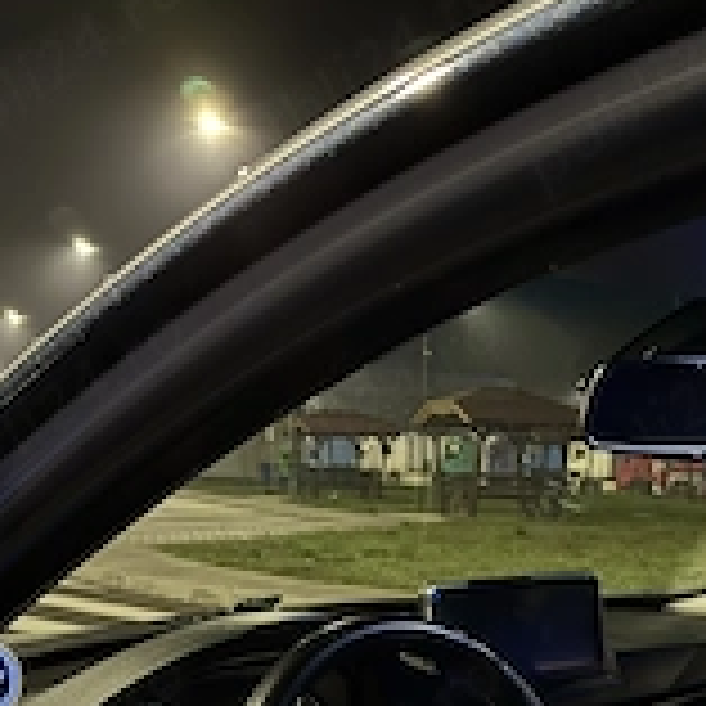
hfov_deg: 31.2
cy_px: 841
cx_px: 513
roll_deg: -2.1
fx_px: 1246
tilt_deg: -15.7
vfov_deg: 27.8
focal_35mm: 54
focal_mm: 6.76
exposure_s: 1/30
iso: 2000
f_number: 1.78
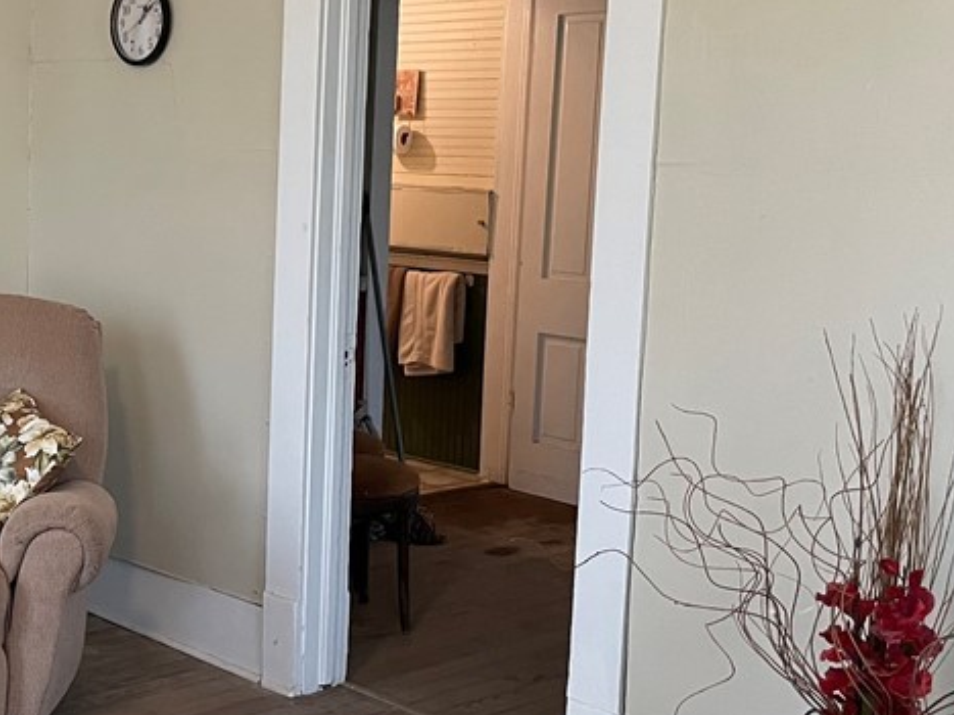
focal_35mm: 57
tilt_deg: -6.4
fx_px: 1570
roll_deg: -1.2
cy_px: 353
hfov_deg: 32.0
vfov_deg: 25.6
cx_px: 76
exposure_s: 1/60
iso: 400
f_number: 1.6
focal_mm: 4.2
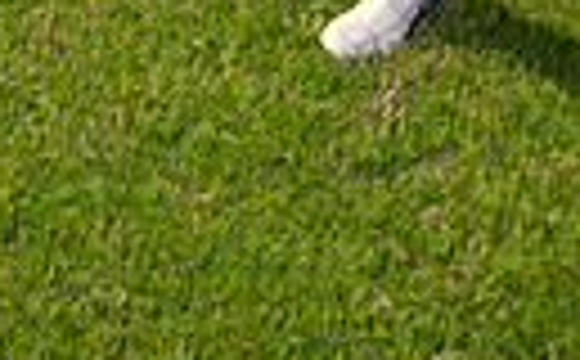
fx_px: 2082
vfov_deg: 8.9
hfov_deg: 15.8
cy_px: -522
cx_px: 400
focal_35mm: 132
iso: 100
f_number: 5
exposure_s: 1/640
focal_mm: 37
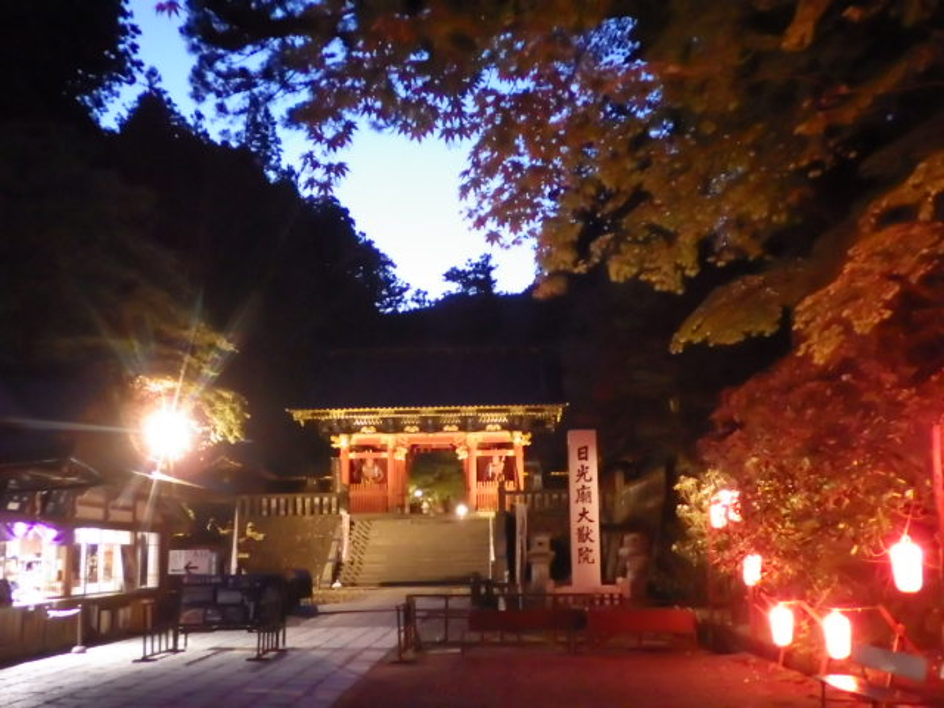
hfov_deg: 47.9
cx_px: 472
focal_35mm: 39
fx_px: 1064
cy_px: 354
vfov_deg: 36.8
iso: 1600
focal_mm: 6.9
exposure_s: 1/5
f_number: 2.7
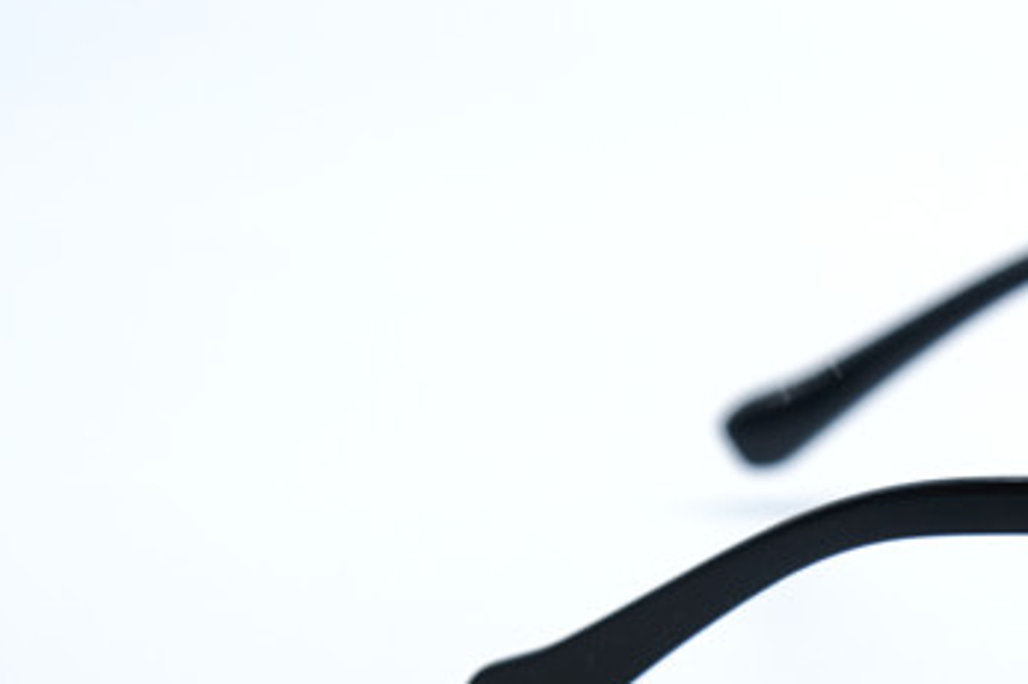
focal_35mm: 170
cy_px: 545
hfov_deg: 11.7
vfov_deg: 8.1
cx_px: 1401
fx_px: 4852
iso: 160
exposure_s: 1/250
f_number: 5
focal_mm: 39
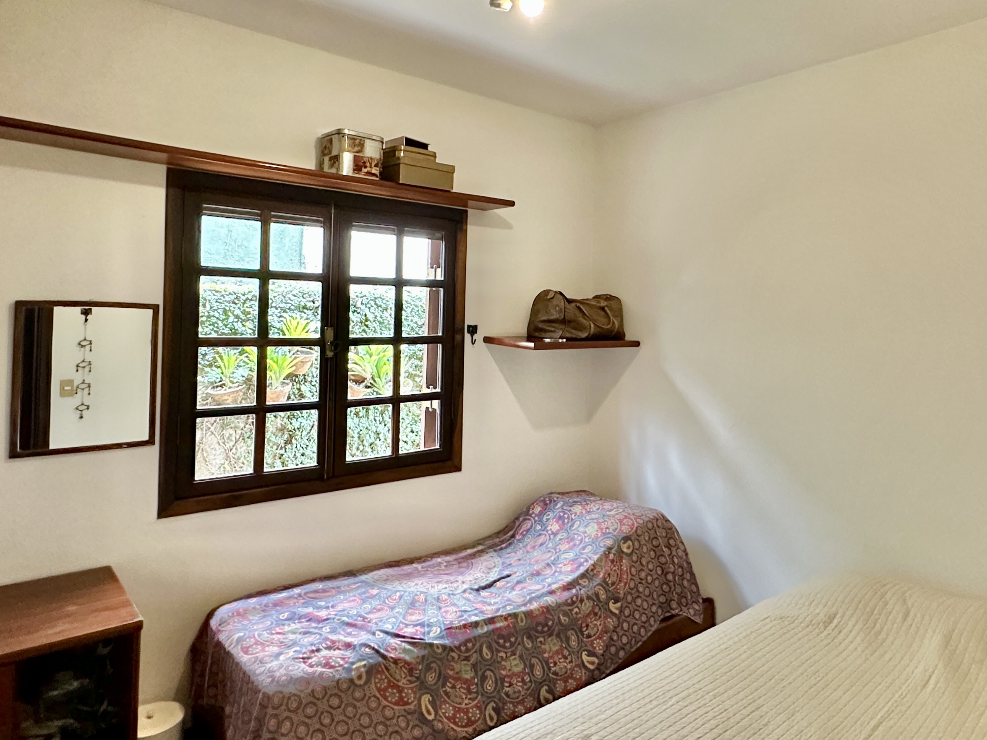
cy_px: 311
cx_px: 570
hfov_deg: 71.2
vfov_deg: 56.5
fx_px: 684
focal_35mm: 24
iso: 500
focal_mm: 2.22
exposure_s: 1/60
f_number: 2.2
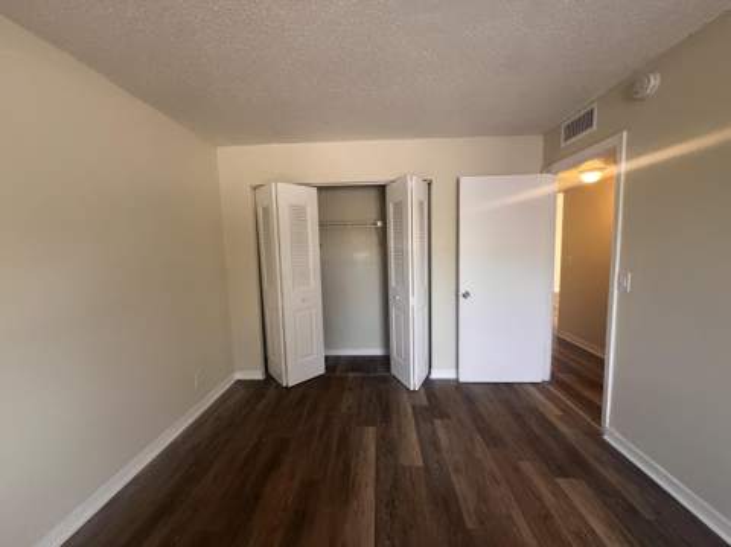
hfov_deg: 106.2
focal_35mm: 13
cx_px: 366
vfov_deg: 89.8
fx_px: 274
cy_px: 274
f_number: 1.8
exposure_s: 1/99
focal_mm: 1.57
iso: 160
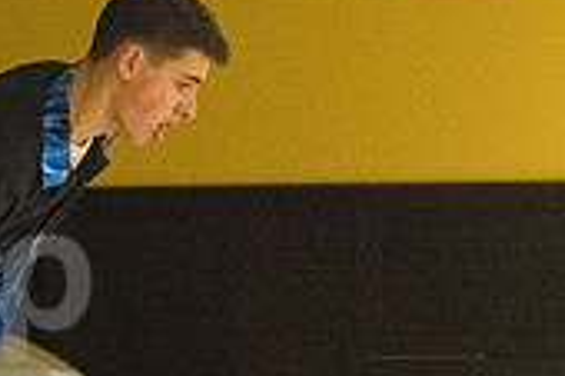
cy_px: 328
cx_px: -10
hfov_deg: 8.0
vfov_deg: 5.4
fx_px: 4014
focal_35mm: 256
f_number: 4.5
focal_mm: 75
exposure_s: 1/1000
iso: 10000
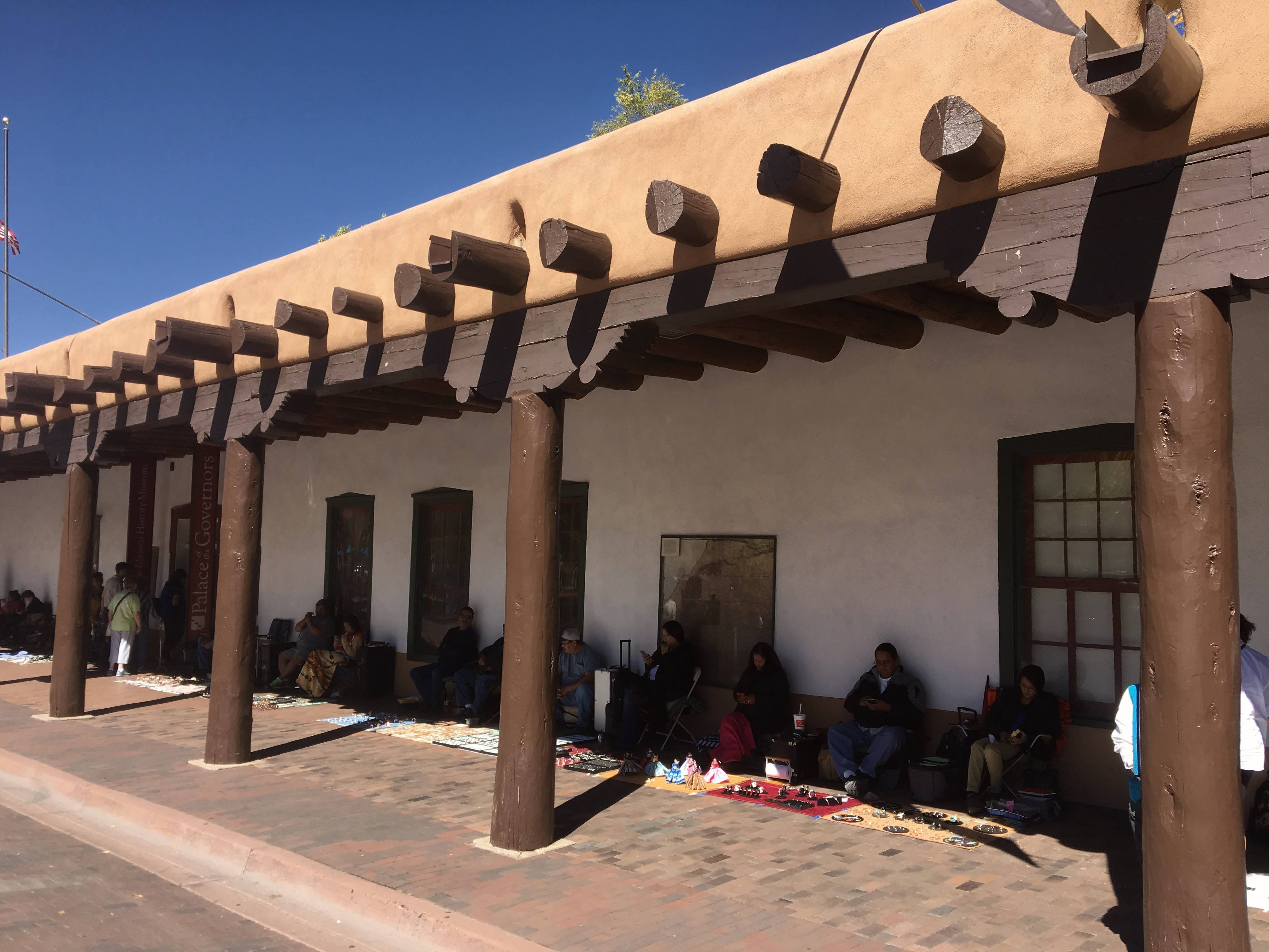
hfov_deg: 61.7
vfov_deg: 48.2
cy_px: 476
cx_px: 634
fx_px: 1063
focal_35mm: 29
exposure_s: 1/938
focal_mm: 4.15
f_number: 2.2
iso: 25
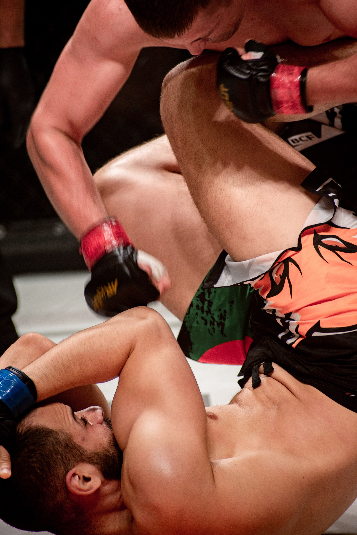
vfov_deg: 10.2
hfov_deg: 6.8
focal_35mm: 201
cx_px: 179
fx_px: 2989
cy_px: 267
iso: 720
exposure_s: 1/640
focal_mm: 200
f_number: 4
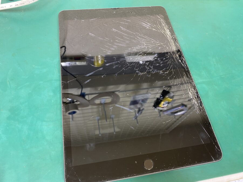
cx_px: 122
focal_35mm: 26
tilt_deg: -63.1
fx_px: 183
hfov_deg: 67.3
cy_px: 91
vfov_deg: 53.1
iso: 160
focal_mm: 4.25
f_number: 1.8
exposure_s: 1/50
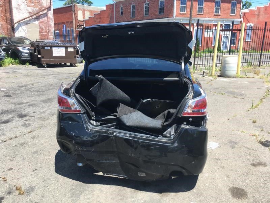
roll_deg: -2.2
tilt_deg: -8.2
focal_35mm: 29
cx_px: 135
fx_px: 226
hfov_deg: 61.7
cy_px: 102
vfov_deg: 48.2
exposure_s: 1/527
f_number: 2.2
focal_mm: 4.15
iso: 25
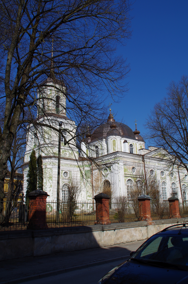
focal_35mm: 36
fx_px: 283
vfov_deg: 53.2
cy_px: 142
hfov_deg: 36.7
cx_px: 94
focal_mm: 24
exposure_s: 1/160
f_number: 14
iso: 100
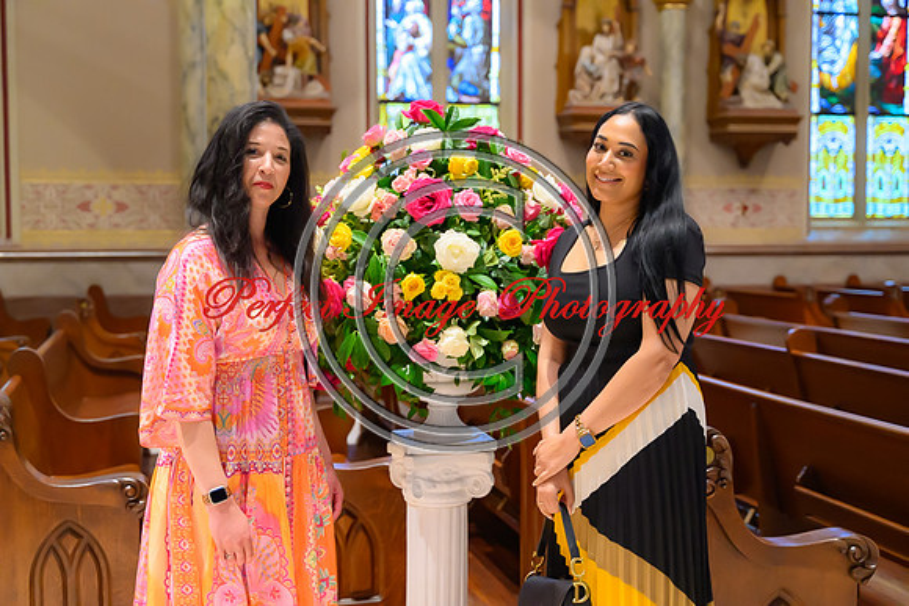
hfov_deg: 42.7
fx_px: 1162
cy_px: 303
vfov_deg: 29.3
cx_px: 454
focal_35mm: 46
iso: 5000
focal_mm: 46
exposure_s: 1/100
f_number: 2.8
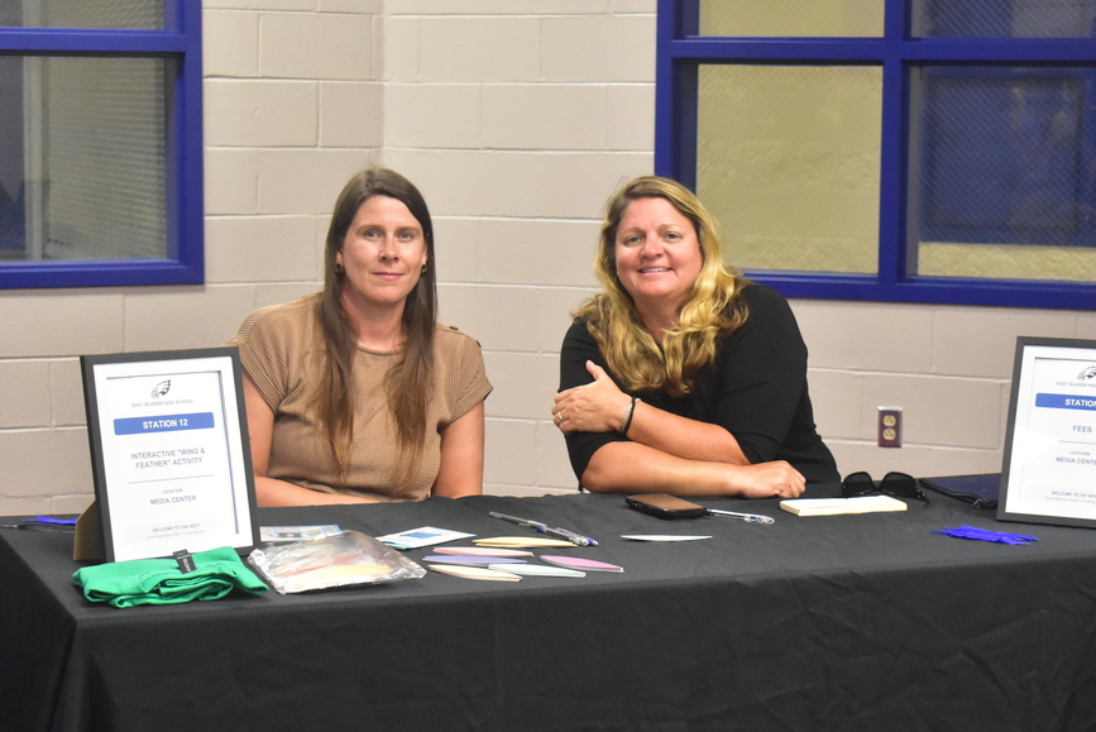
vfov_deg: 16.1
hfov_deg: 23.9
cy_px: 320
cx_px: 622
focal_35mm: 85
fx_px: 2589
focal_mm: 48
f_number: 5.3
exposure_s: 1/100
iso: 5000
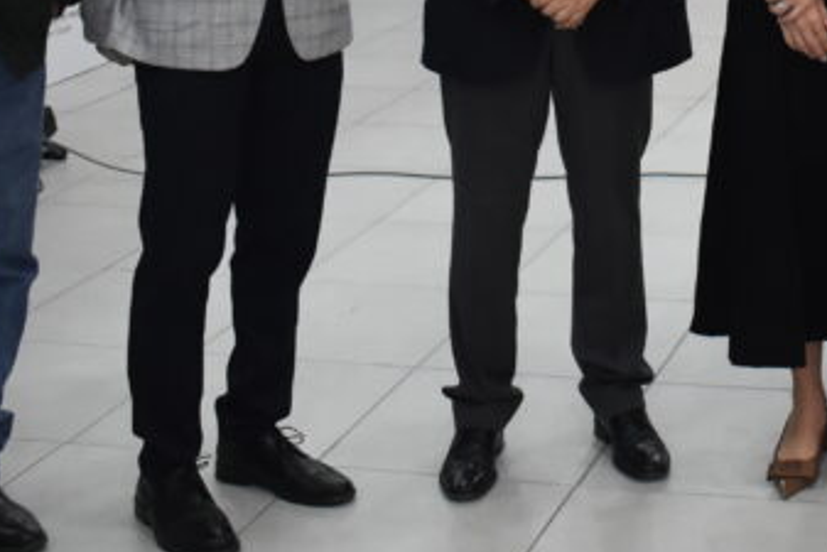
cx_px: 825
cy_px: -92
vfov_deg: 16.1
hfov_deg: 23.7
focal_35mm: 82
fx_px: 1884
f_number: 4
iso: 1600
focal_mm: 18
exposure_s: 1/125
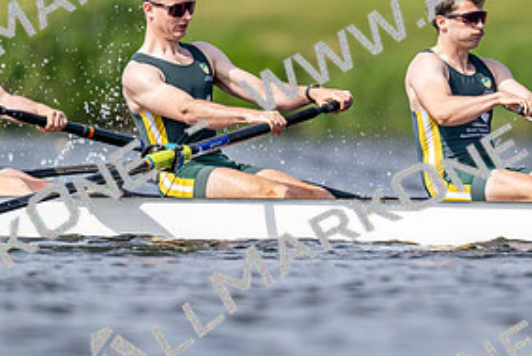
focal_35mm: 1229
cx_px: 472
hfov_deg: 1.7
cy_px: 118
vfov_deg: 1.1
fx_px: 18170
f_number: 4
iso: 280
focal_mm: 600
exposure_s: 1/2500
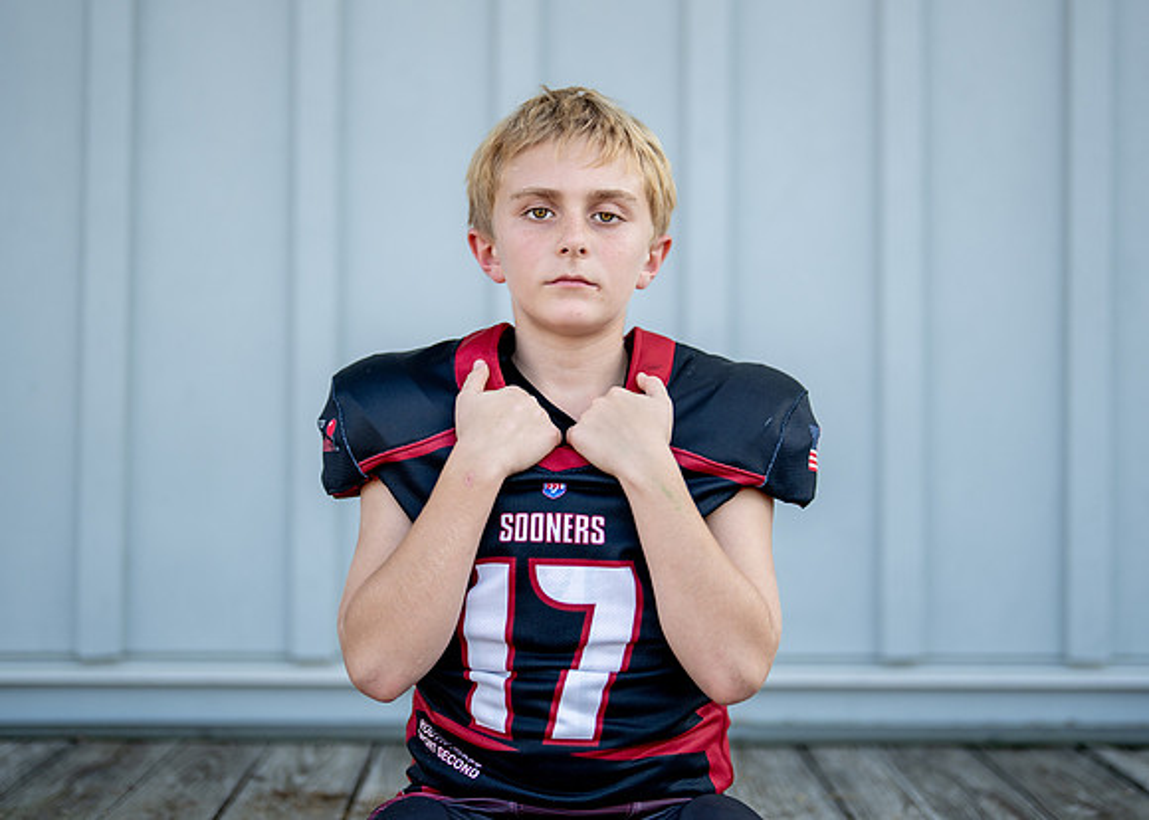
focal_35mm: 62
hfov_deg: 31.8
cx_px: 611
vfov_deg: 23.0
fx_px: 2013
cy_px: 357
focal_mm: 50
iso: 125
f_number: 1.2
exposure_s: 1/2500
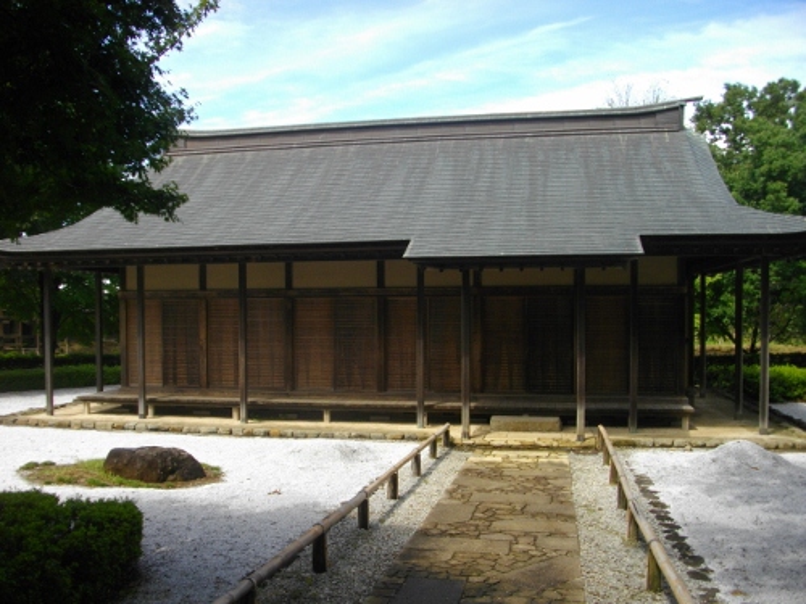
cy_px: 302
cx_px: 403
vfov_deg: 44.2
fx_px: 745
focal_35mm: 32
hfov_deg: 56.8
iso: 100
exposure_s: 1/640
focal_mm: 5.7
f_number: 2.9
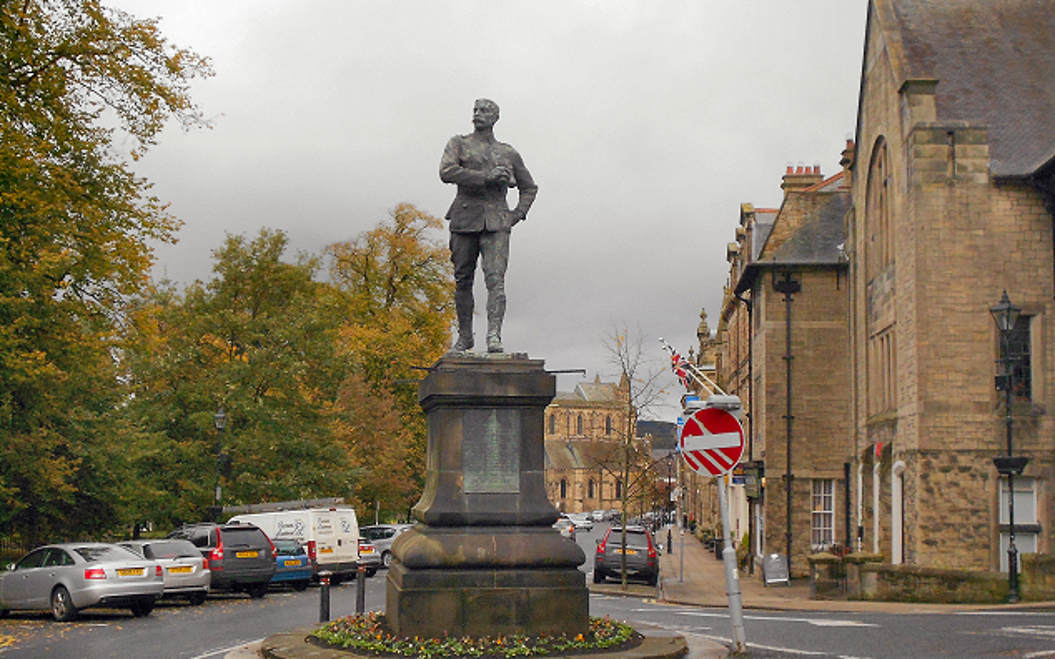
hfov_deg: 43.5
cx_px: 529
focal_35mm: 46
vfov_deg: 27.9
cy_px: 391
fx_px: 1322
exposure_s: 1/400
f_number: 4.2
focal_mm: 7.7
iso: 400
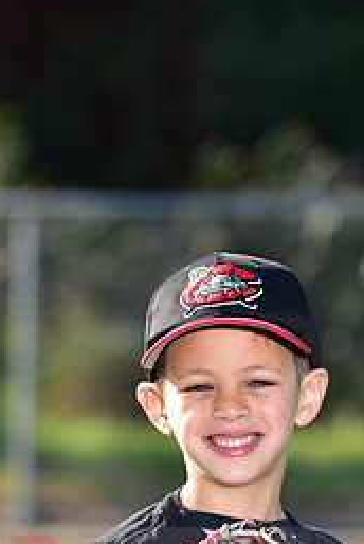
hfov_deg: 3.6
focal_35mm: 383
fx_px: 5793
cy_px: 557
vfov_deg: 5.4
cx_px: 234
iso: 80
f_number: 5
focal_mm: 170
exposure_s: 1/250
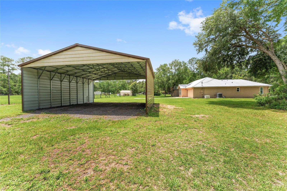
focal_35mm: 14
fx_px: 112
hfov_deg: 104.3
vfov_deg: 81.2
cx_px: 144
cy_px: 96
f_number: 7.1
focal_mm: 14
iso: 400
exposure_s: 1/800
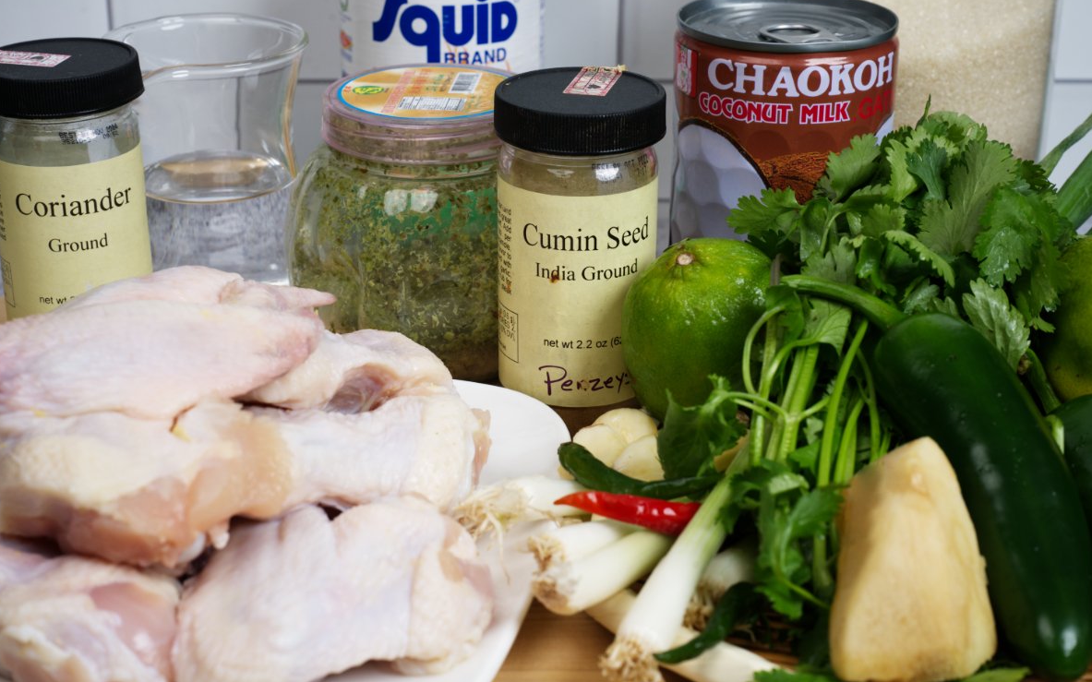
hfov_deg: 33.0
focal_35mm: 62
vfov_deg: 20.9
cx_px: 540
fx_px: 1845
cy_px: 314
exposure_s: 1/60
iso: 200
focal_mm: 60
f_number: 11
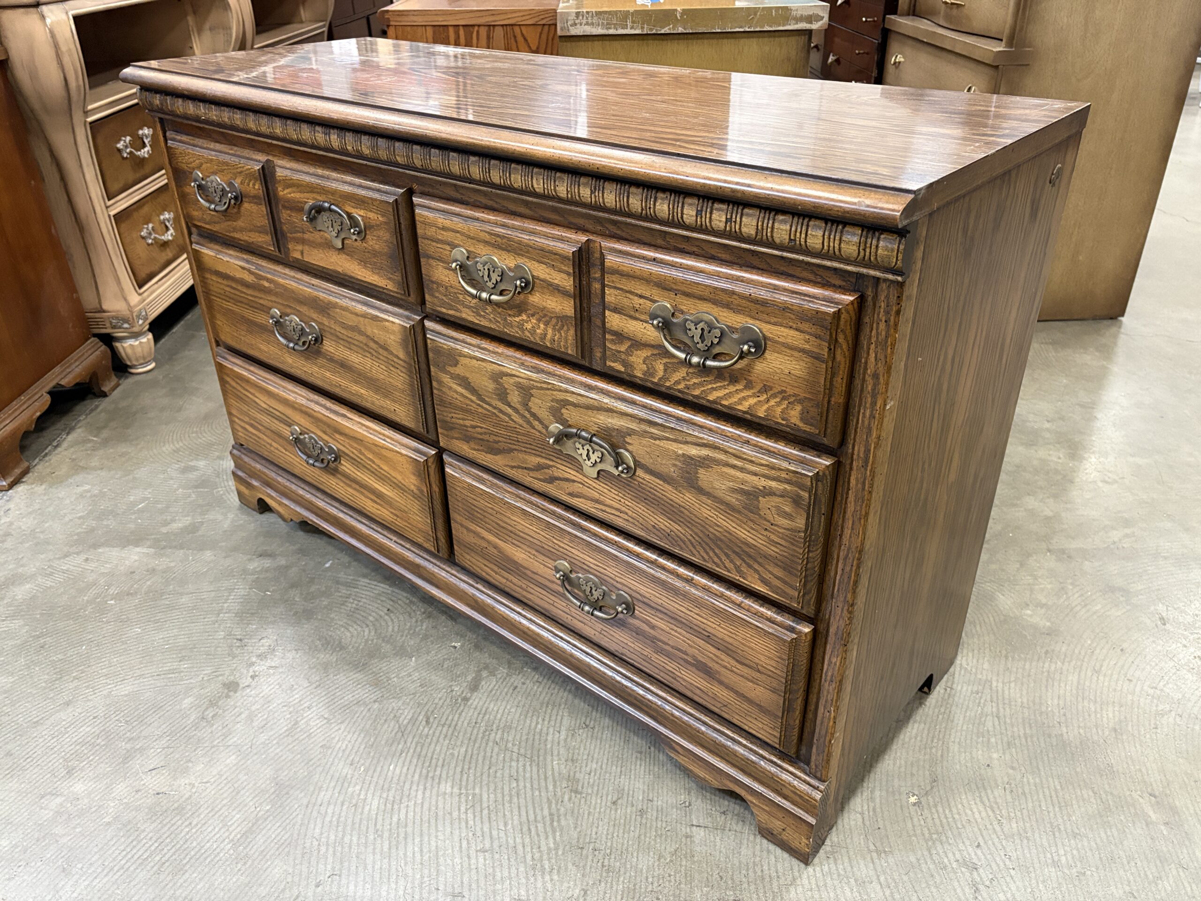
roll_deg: +1.8
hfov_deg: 67.3
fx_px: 902
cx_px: 600
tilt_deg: -29.9
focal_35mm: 26
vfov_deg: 53.1
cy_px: 450
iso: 400
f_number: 1.6
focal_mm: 5.96
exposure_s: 1/60
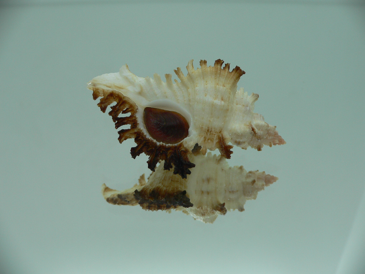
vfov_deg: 40.7
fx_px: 369
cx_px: 182
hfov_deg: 52.6
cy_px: 137
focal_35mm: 35
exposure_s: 1/60
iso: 80
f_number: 2.8
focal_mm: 4.6
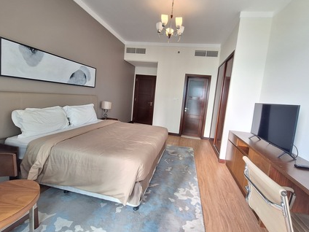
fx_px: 125
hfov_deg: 101.9
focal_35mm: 14
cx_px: 165
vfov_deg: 85.6
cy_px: 108
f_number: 2.2
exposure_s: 1/50
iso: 100
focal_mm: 1.74
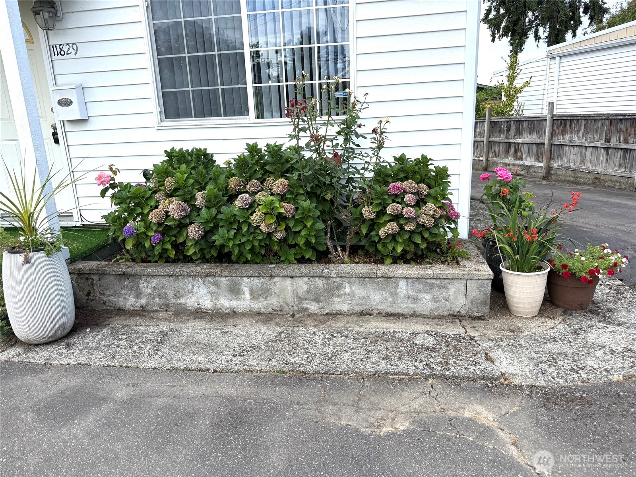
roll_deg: +2.4
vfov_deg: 56.8
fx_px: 441
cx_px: 318
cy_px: 238
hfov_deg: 71.6
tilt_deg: -15.9
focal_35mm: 24
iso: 80
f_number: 1.78
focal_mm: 6.76
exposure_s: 1/1727
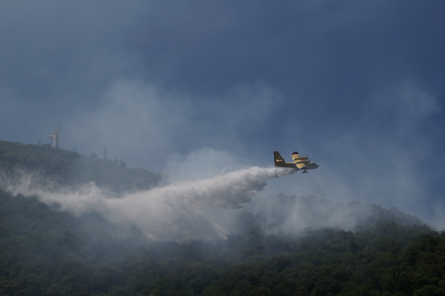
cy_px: 148
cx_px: 222
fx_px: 742
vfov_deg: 22.6
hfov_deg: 33.4
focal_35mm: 60
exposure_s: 1/640
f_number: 11
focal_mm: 60
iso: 200
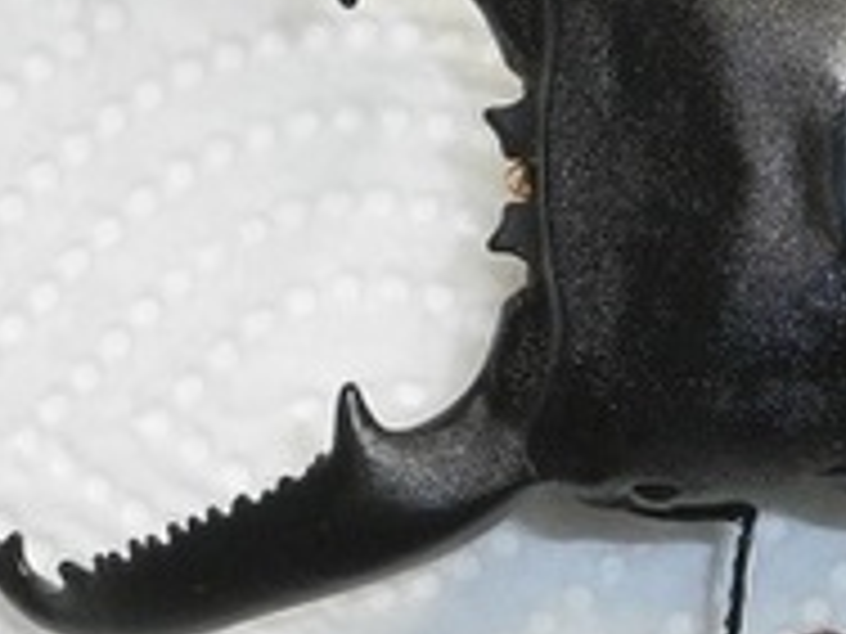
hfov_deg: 12.7
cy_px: 198
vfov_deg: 9.7
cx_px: 922
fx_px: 3739
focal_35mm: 153
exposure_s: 1/250
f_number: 3.9
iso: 400
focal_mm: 10.7
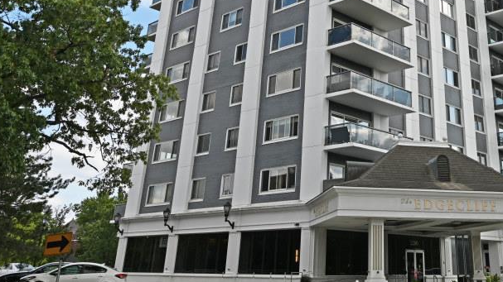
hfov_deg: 45.2
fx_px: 587
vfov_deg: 25.0
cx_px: 360
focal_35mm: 44
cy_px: -36
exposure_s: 1/400
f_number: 7.1
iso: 100
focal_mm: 17
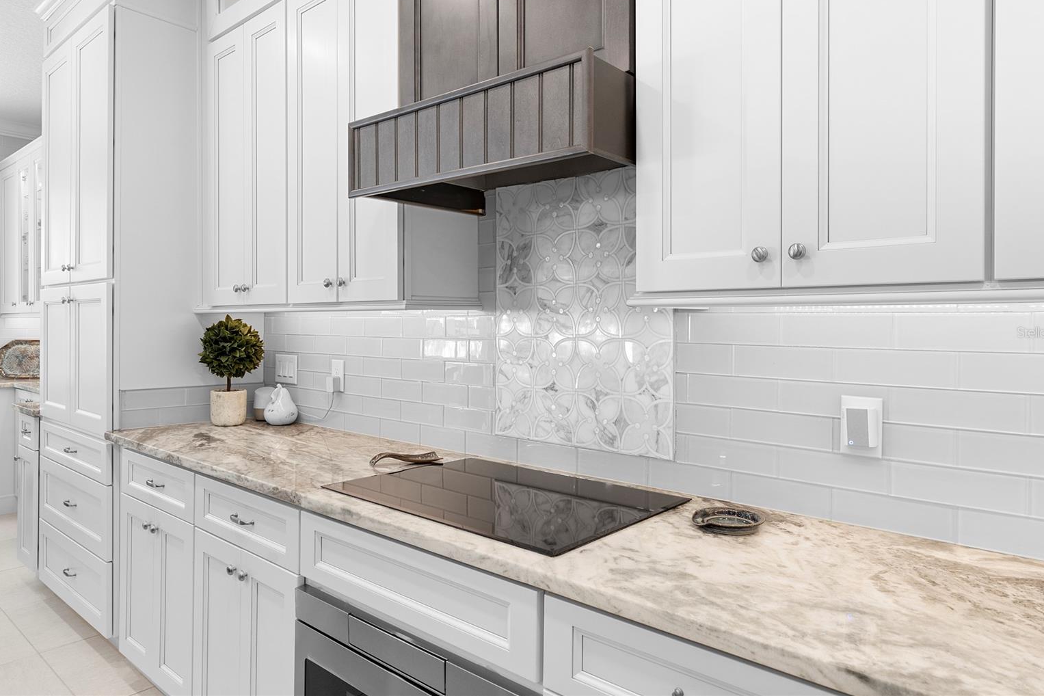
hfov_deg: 78.6
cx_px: 531
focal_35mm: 22
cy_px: 332
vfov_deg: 57.2
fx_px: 638
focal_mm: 21
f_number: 8
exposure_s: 1/13
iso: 800
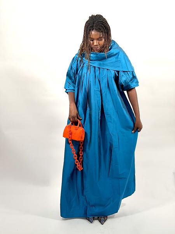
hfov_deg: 30.3
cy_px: 117
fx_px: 324
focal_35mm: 48
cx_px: 88
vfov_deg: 39.7
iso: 80
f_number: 1.78
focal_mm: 6.76
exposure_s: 1/100
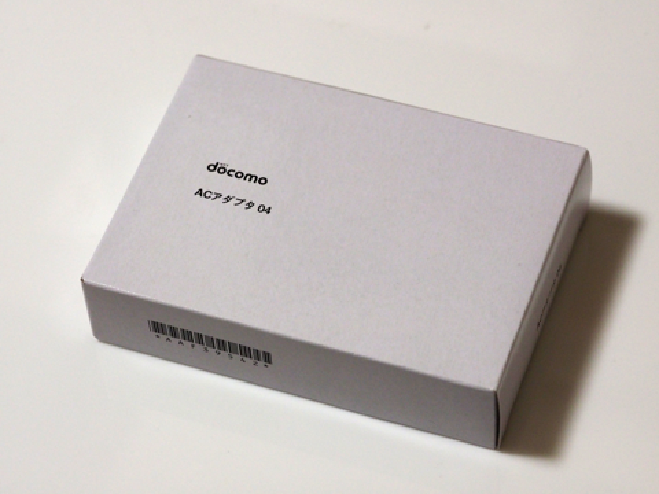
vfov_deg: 12.3
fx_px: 2284
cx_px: 330
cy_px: 247
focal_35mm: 120
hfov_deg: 16.4
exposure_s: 1/50
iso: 1600
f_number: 4
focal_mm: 60
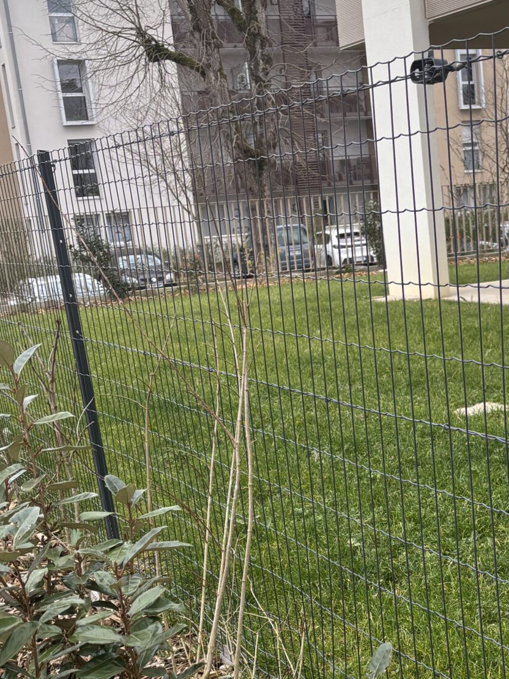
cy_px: 476
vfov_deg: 31.8
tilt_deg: -13.0
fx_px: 1176
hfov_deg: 23.8
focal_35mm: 60
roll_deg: +4.6
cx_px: 453
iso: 50
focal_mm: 5.96
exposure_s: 1/317
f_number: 1.6
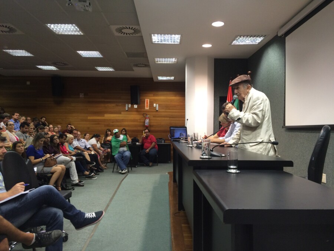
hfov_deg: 61.7
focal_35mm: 29
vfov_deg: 48.2
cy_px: 126
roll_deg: -0.4
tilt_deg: +0.9
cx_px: 167
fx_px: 280
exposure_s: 1/30
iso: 100
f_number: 2.2
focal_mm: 4.15
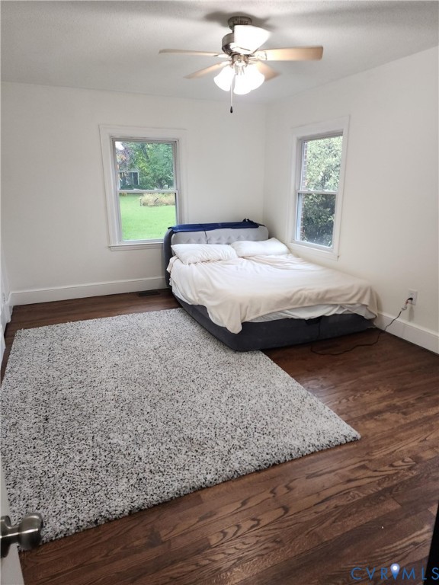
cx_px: 220
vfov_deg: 73.9
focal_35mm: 23
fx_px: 389
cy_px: 292
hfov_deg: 58.9
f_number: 1.8
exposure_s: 1/60
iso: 100
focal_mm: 6.4
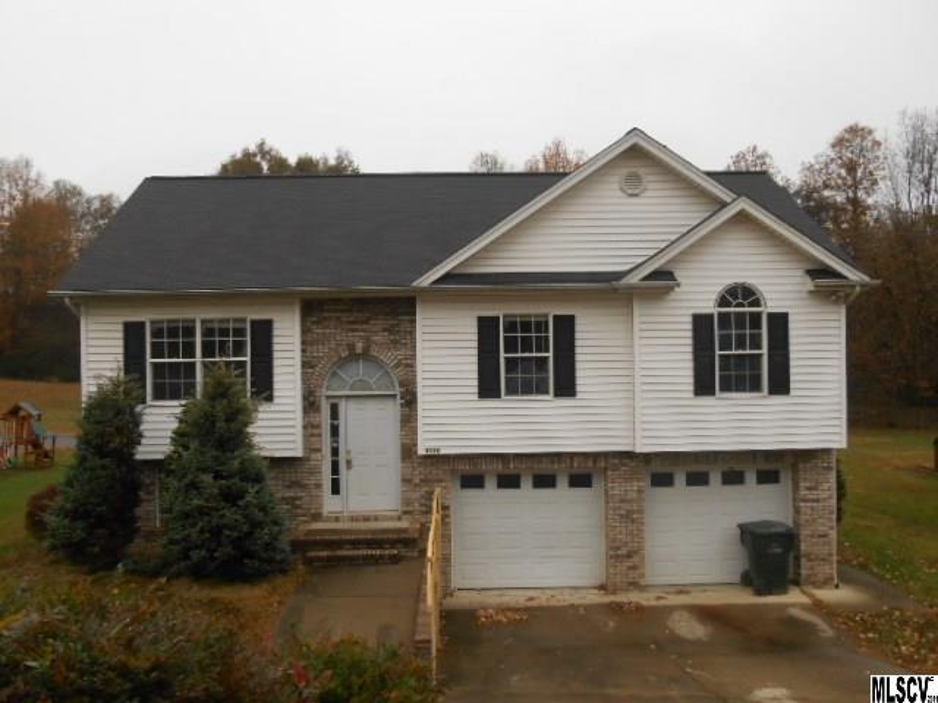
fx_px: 840
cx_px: 469
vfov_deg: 45.4
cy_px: 352
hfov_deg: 58.4
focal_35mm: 31
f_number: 3.6
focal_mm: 5.5
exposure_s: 1/250
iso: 280
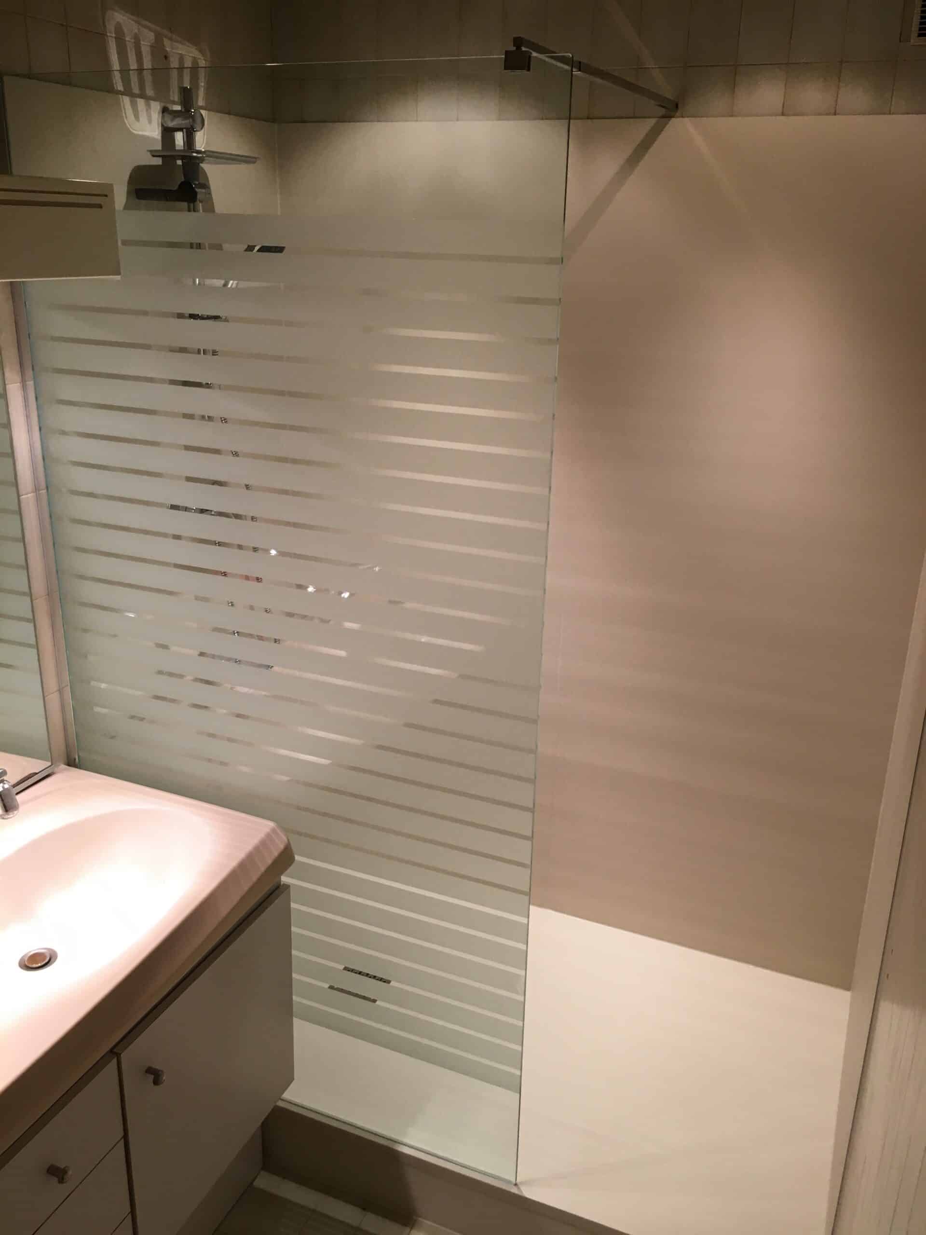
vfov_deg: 61.7
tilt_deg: -19.8
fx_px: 1034
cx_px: 463
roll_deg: -1.2
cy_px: 618
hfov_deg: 48.2
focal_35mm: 29
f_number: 2.2
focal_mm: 4.15
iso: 50
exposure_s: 1/33
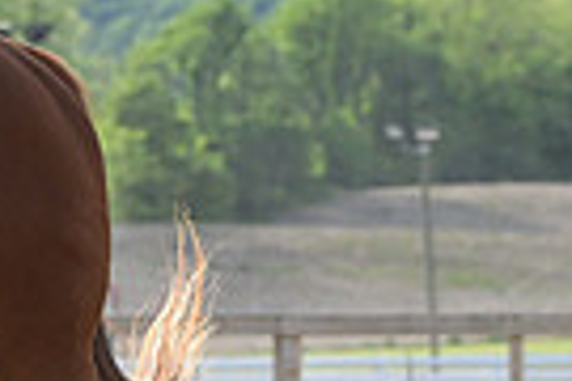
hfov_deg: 4.5
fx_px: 7181
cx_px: -631
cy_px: 239
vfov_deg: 3.0
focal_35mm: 452
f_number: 5.6
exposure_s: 1/2000
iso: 1000
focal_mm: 105
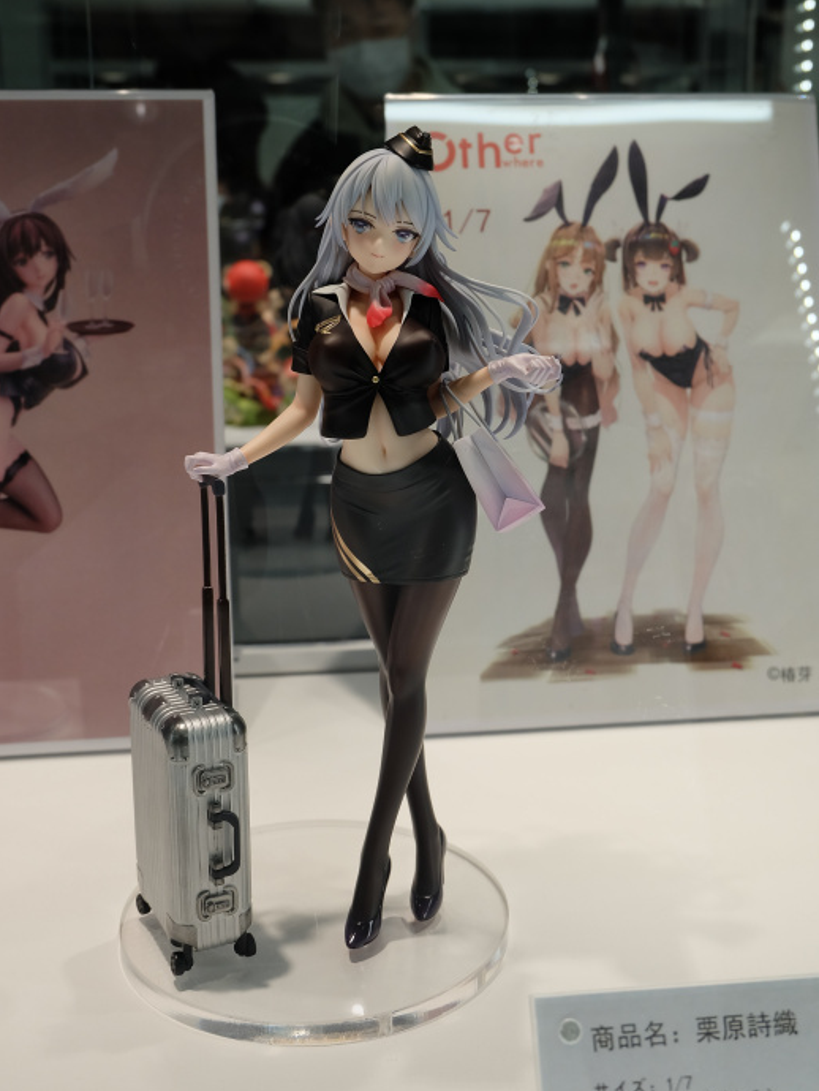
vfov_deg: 47.7
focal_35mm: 39
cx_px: 406
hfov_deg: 36.8
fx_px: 1230
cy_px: 479
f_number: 5.6
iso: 400
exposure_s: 1/200
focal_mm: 23.2
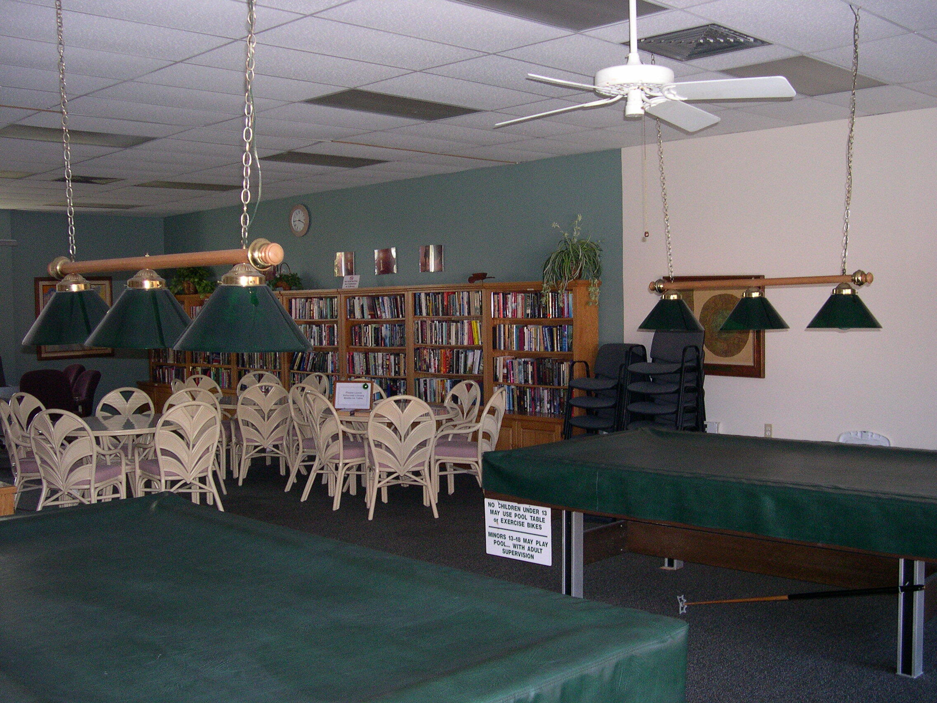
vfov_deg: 37.7
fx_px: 1029
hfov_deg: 49.0
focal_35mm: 38
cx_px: 468
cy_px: 352
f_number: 2.8
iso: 321
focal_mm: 8
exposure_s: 1/60
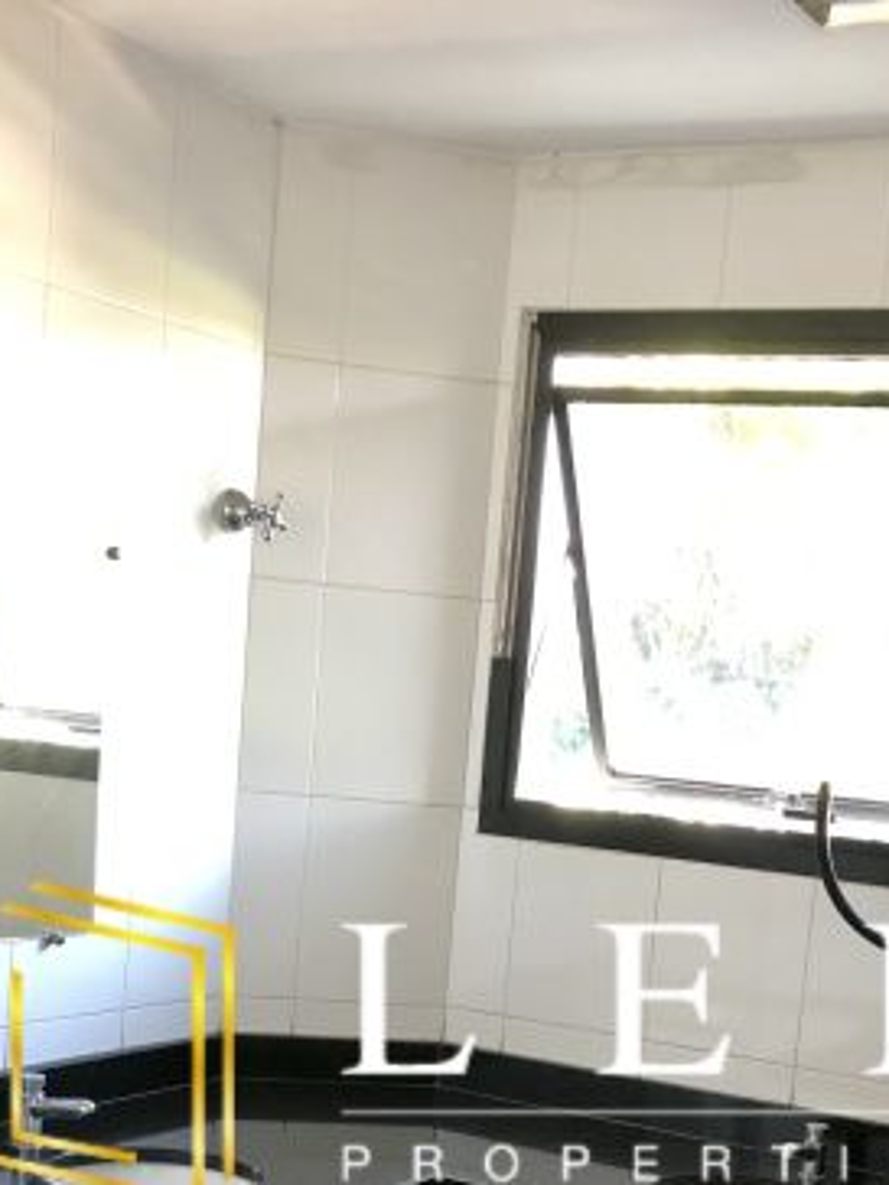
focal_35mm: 59
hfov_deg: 24.8
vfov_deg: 31.3
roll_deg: -4.5
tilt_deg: -8.6
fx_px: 2020
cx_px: 485
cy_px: 1042
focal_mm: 4
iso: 80
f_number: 1.8
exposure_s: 1/7
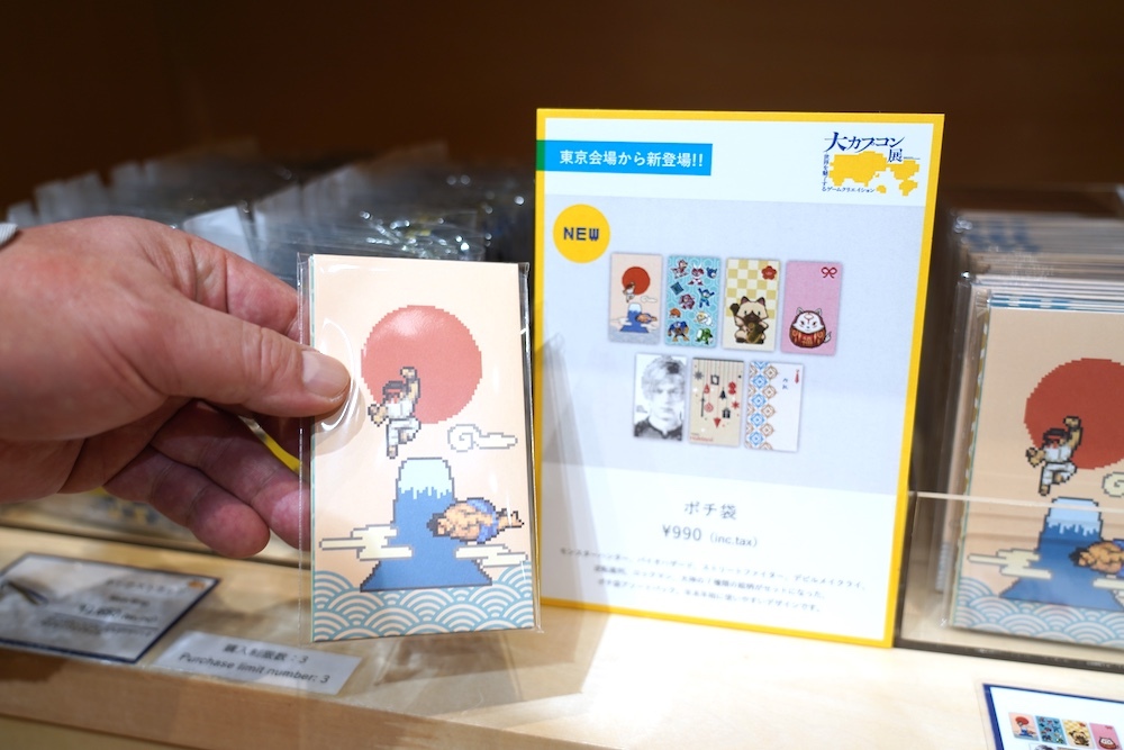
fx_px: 999
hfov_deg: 58.7
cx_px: 562
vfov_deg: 41.1
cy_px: 375
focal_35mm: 32
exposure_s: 1/40
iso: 200
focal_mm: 32
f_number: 4
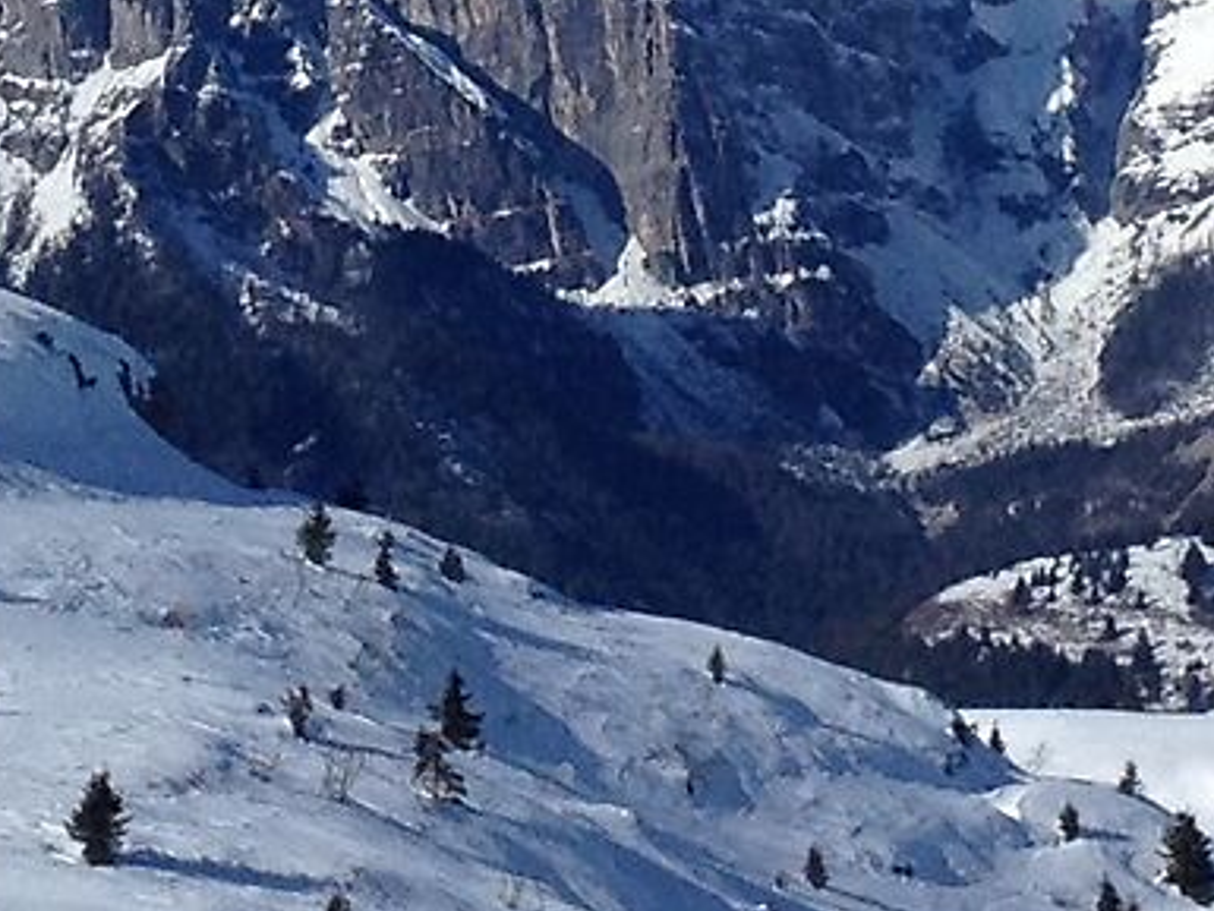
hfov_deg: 9.1
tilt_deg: +1.9
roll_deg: -3.2
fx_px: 7648
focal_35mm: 218
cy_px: -227
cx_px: 460
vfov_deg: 6.8
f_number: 2.4
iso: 50
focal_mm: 4.28
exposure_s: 1/4608
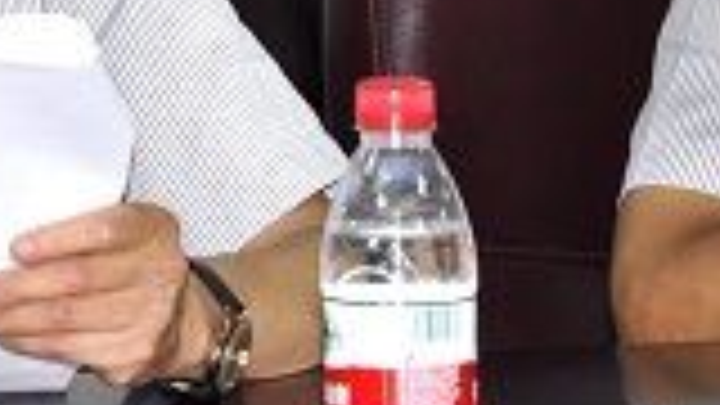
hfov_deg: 6.6
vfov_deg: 3.7
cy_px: -184
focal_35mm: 323
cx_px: -302
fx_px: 6166
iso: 320
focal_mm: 55
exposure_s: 1/60
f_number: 4.5
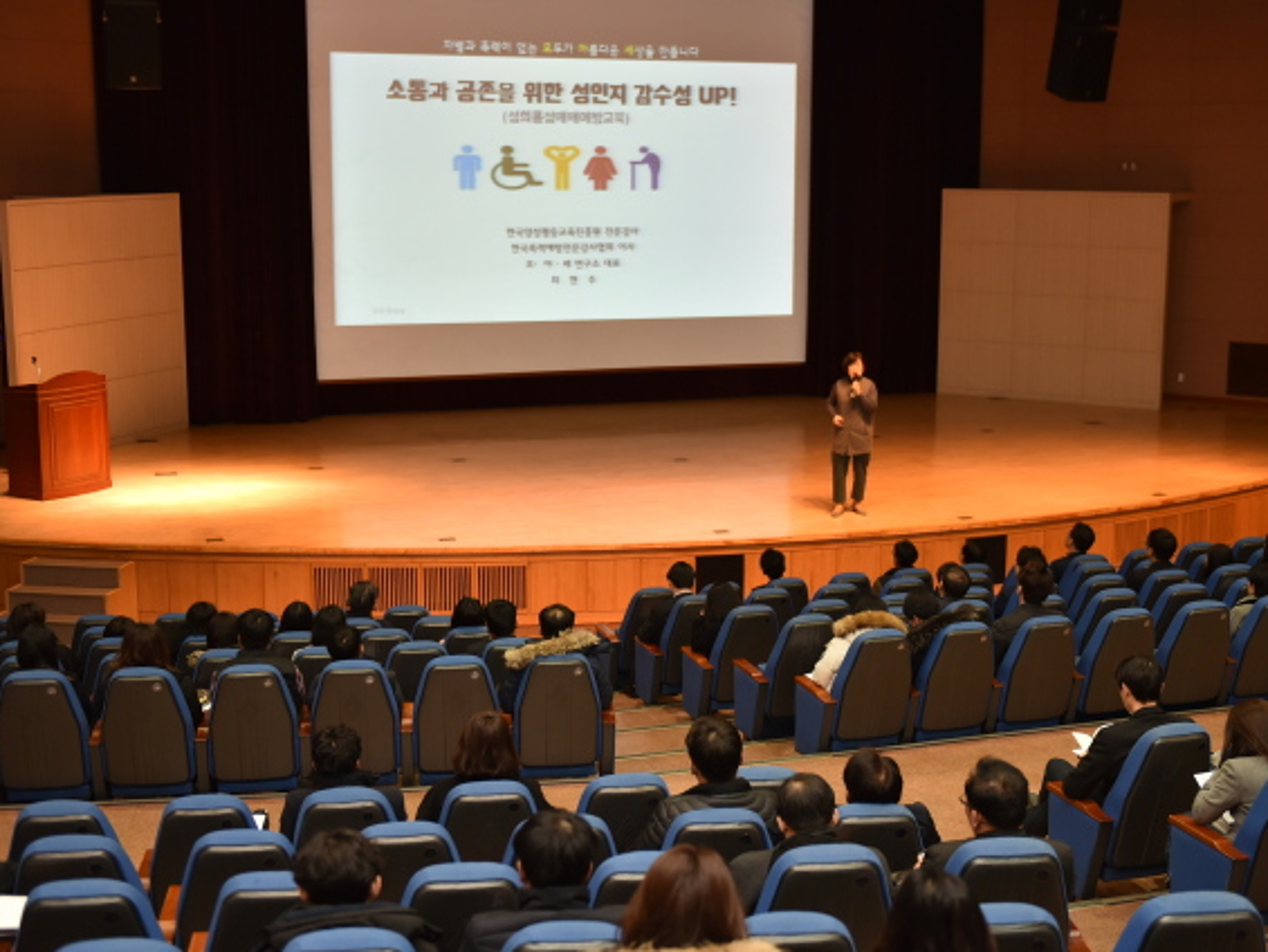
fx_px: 1942
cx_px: 680
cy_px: 475
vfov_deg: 27.5
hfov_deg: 36.1
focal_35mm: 53
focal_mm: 48
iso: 1000
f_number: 2.8
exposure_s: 1/125
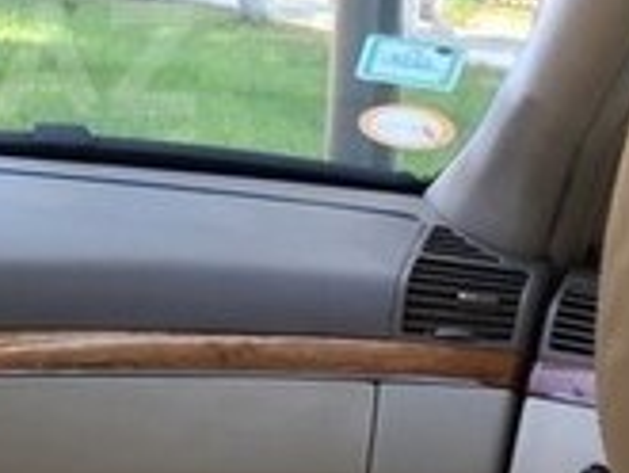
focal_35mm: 116
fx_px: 2109
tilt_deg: -4.7
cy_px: 59
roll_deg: -1.4
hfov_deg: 16.1
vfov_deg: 12.7
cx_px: -194
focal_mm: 4.15
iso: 32
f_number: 2.2
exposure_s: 1/100
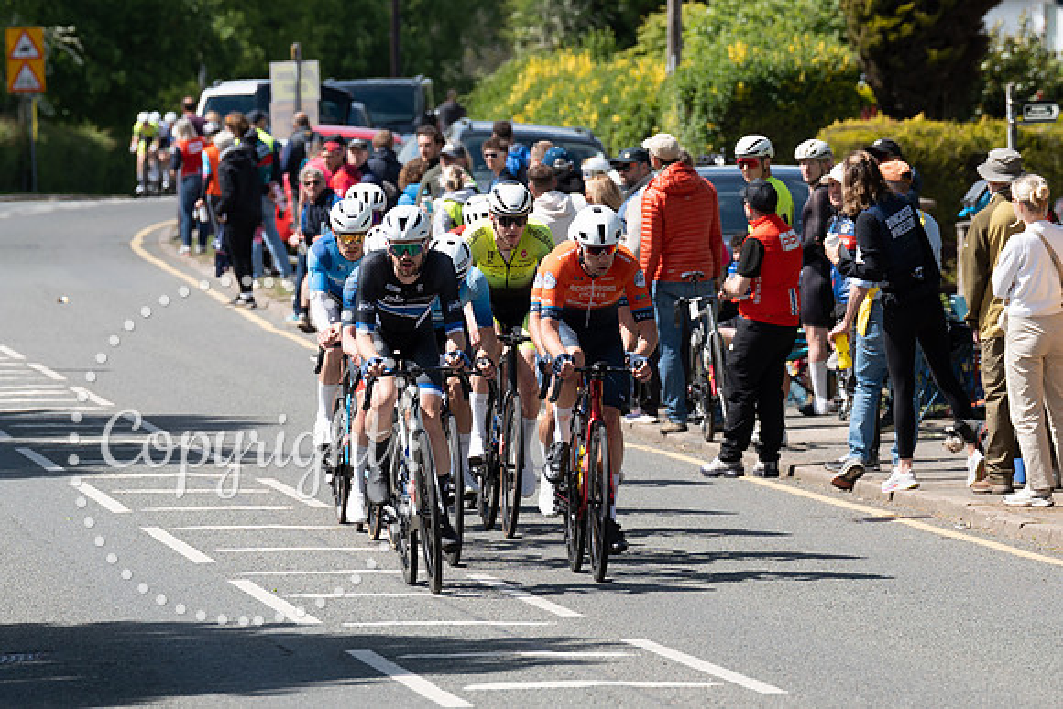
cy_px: 369
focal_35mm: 323
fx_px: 9549
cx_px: 541
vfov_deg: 4.3
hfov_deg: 6.4
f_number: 5.6
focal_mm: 200
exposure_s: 1/1000
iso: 250
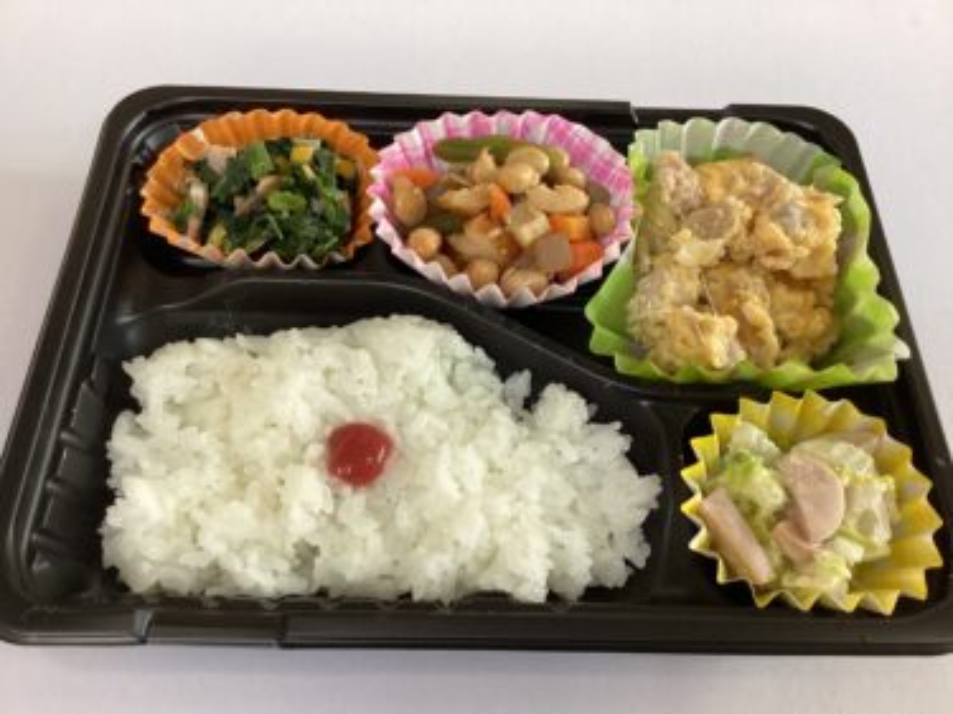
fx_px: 853
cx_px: 476
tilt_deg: -60.5
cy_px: 357
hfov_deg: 58.4
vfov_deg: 45.4
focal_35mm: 31
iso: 160
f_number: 2.4
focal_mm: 3.3
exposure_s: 1/60
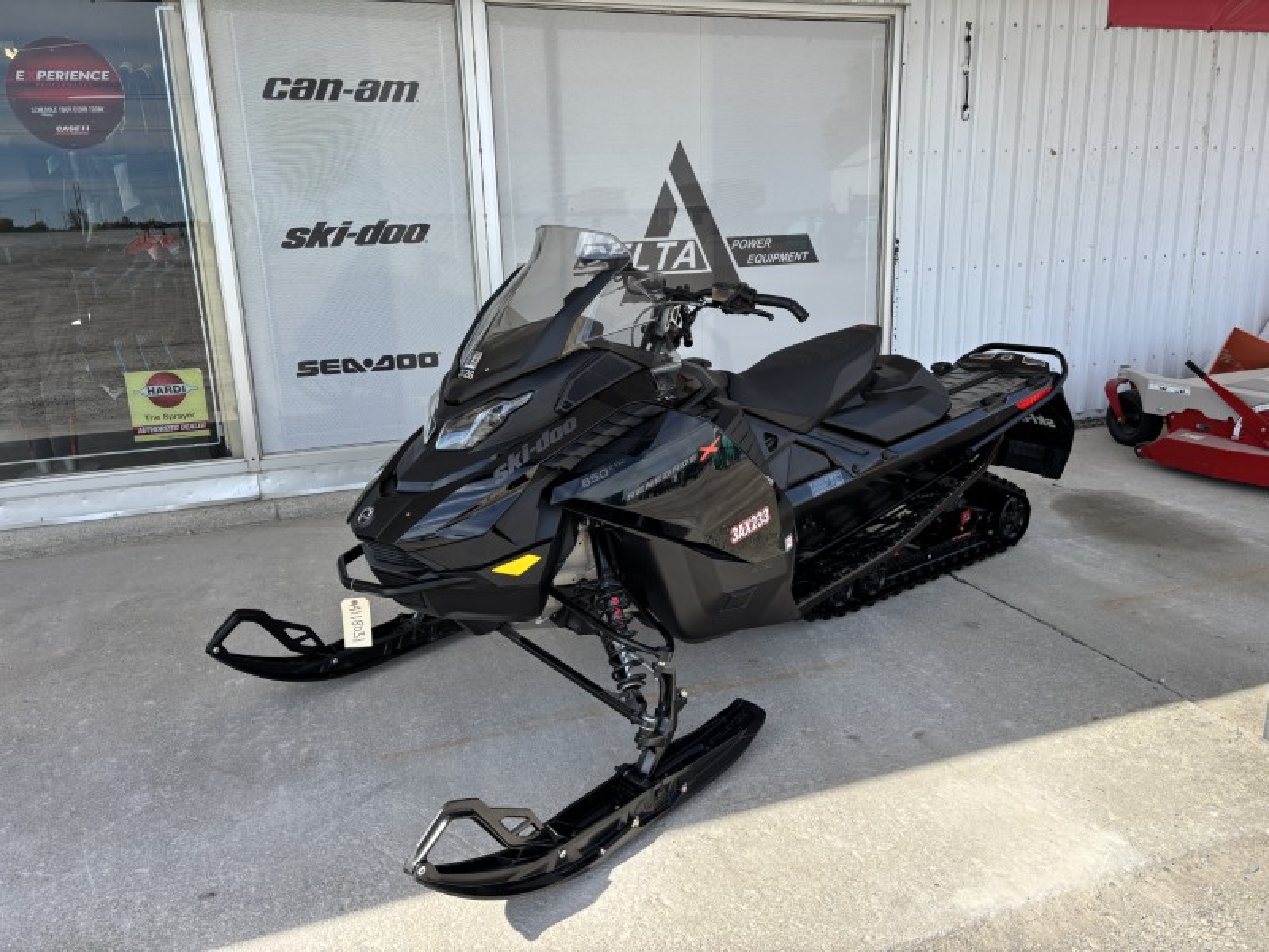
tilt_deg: -14.9
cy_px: 476
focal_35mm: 26
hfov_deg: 67.3
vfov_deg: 53.1
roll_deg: +1.8
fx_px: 953
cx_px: 634
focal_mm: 5.96
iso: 50
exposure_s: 1/1139
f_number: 1.6
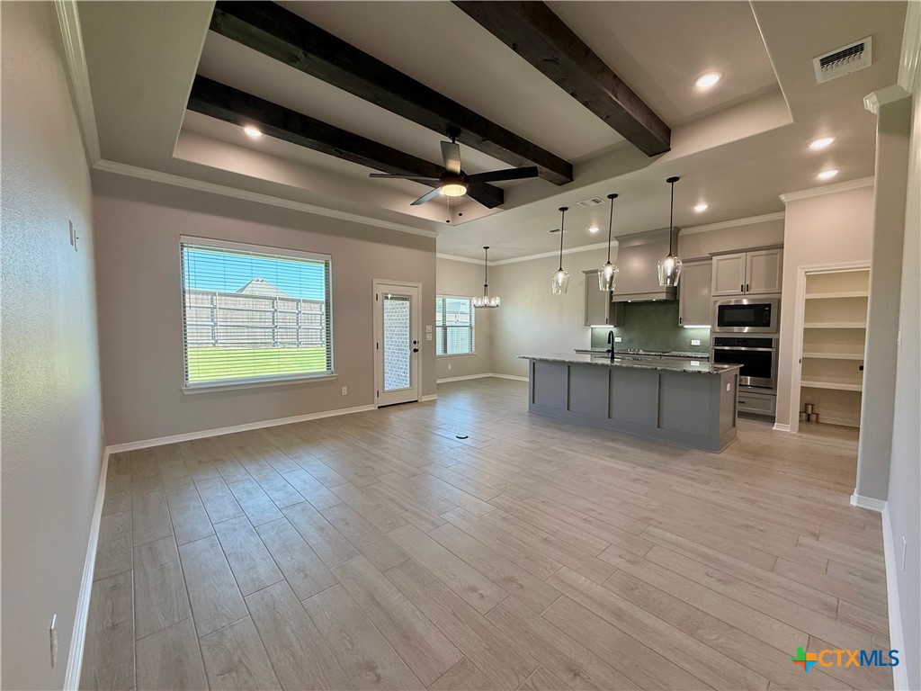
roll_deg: -0.3
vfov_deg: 85.7
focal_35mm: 14
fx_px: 372
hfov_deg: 102.1
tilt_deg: -2.7
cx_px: 460
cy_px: 346
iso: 125
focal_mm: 2.22
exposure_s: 1/120
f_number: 2.2
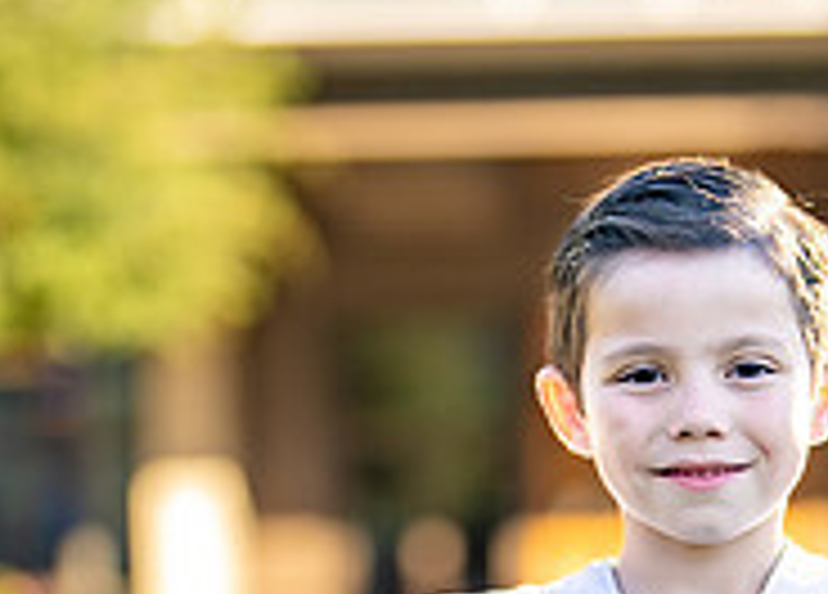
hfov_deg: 9.8
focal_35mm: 204
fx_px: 4804
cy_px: 900
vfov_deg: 7.0
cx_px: 659
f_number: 1.2
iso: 100
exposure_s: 1/2500
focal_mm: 50
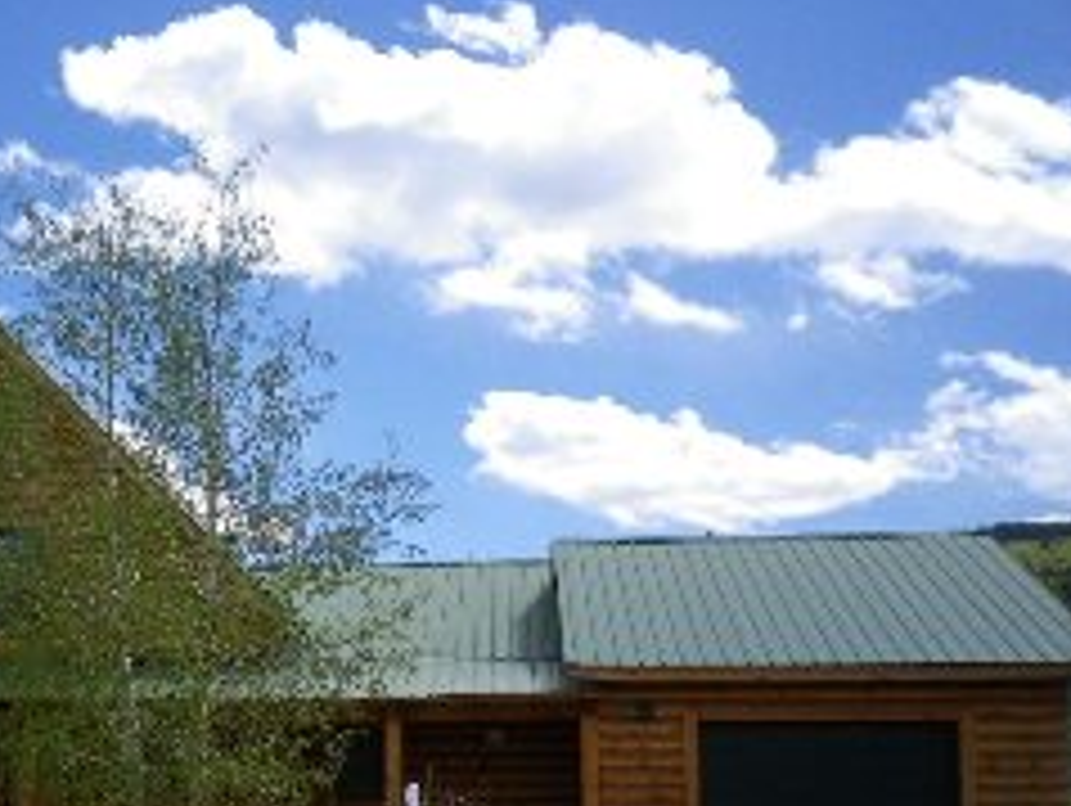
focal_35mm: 47
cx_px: 202
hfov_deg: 38.7
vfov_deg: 30.3
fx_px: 1456
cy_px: 630
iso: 100
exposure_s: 1/800
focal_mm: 5.05
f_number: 3.5
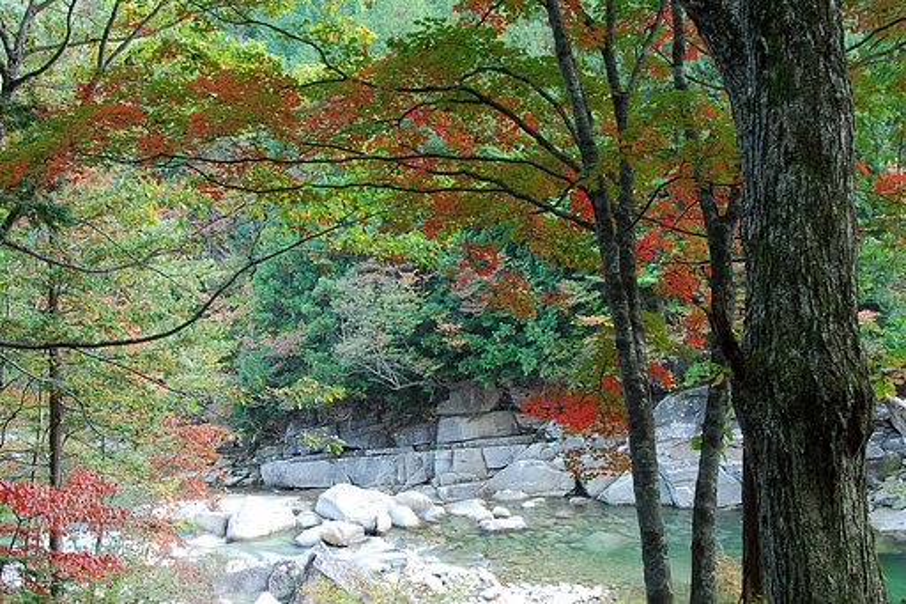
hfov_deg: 53.1
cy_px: 302
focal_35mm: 36
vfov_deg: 36.8
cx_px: 453
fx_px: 906
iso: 100
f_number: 10
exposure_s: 1/1.5
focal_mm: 24
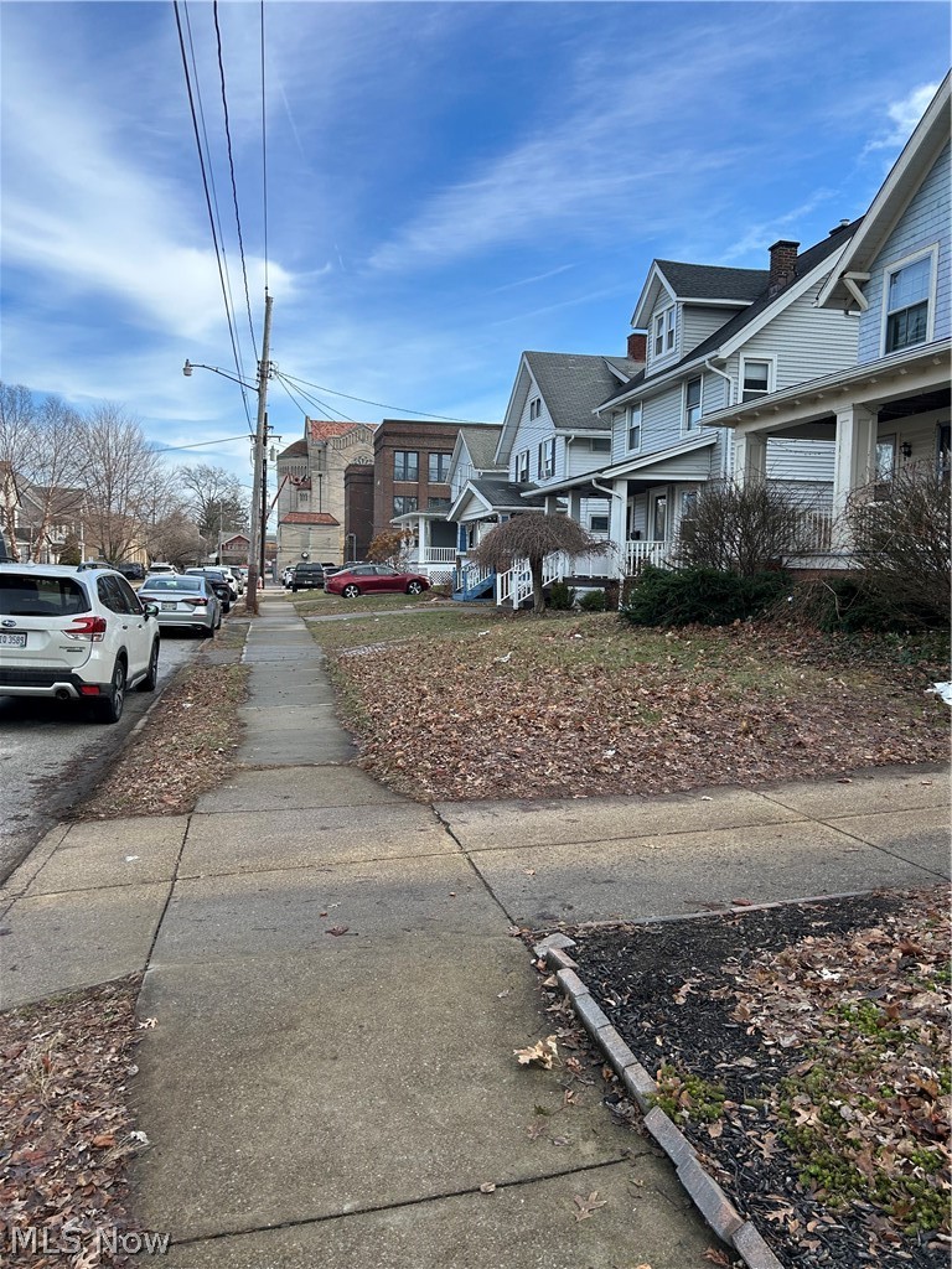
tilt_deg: -3.2
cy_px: 634
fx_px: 953
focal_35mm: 26
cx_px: 476
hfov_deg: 53.1
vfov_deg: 67.3
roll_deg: -0.8
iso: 50
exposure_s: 1/1869
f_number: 1.5
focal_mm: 5.7
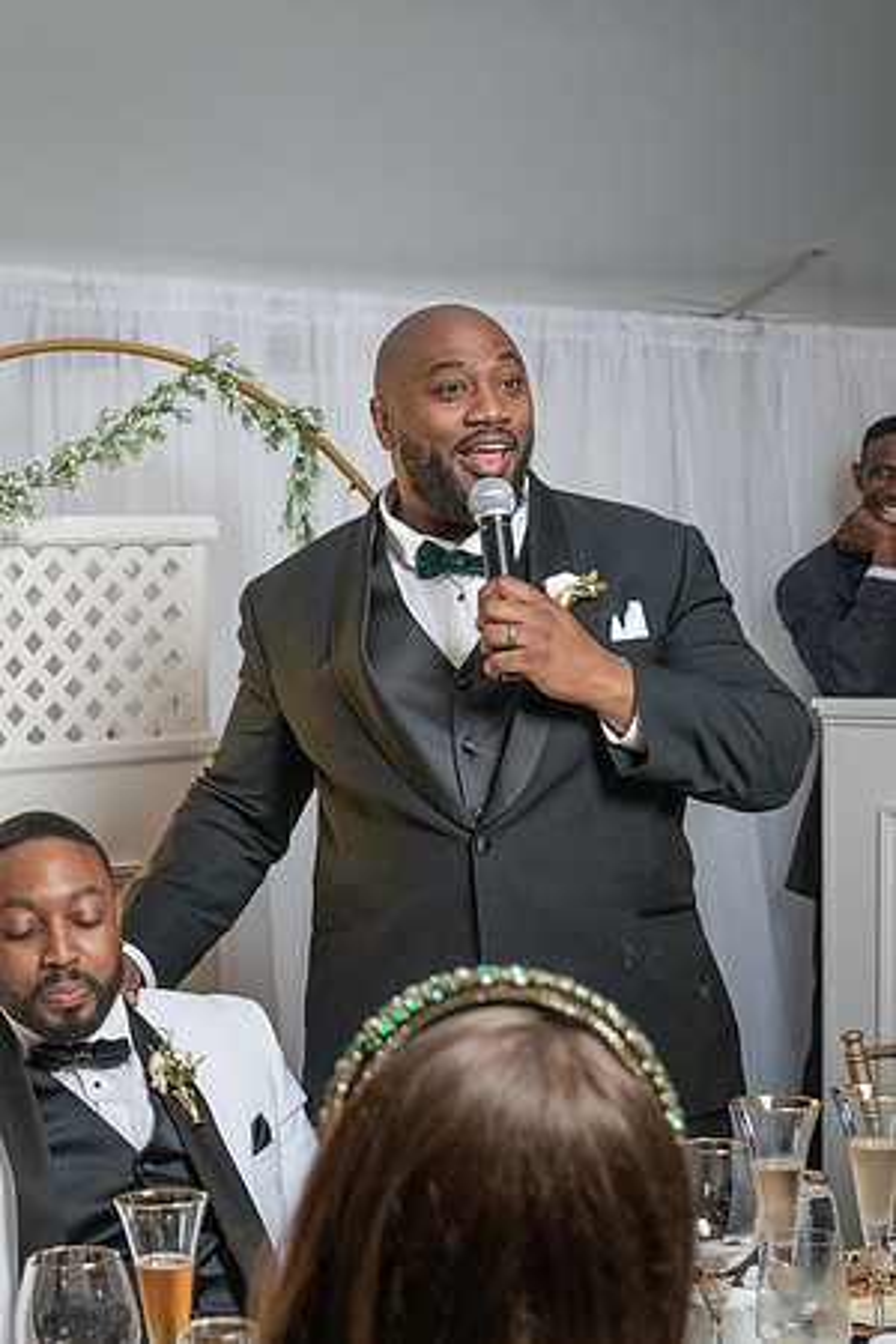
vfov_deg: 28.9
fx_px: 2607
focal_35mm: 70
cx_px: 67
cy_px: 762
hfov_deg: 19.1
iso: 500
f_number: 4
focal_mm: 37
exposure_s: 1/200
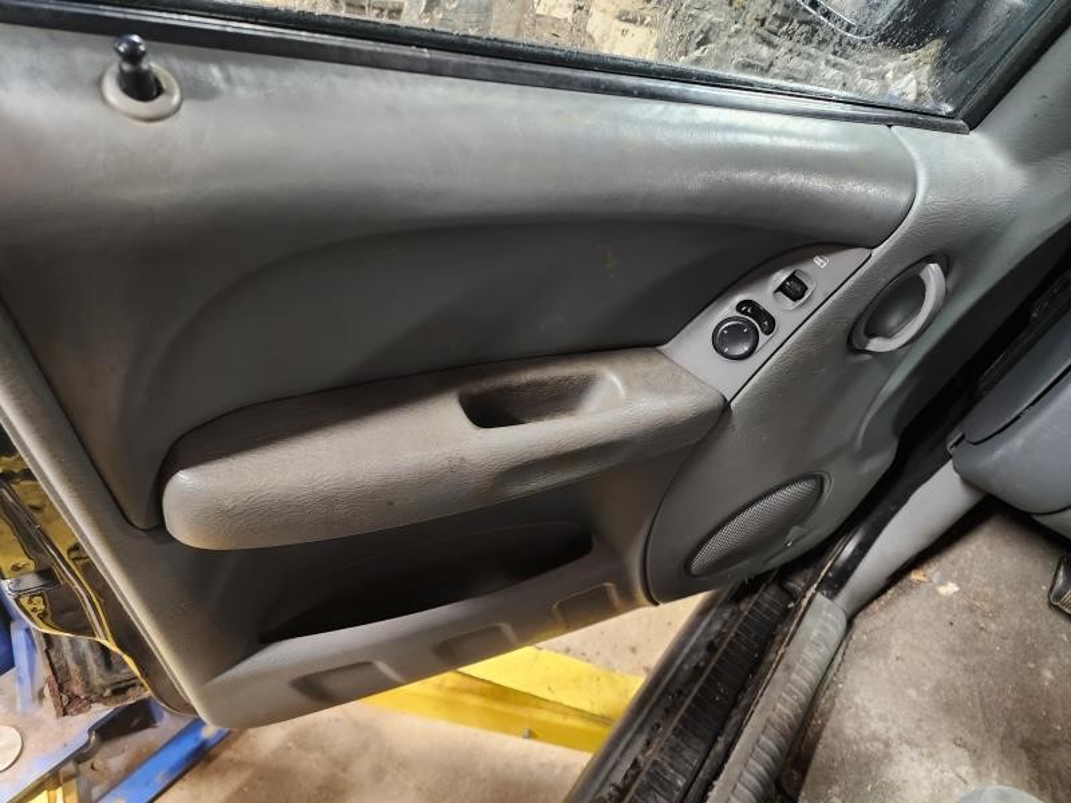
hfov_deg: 73.9
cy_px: 402
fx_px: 712
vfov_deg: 58.9
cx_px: 536
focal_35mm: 23
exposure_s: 1/24
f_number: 1.8
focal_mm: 6.4
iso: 800
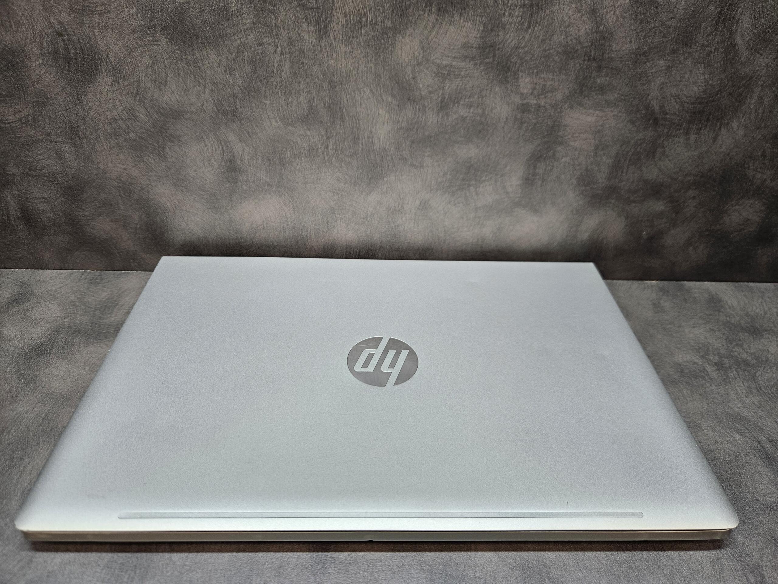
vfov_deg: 58.9
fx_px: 517
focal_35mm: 23
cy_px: 292
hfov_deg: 73.9
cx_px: 389
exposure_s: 1/180
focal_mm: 5.4
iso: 125
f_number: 1.8
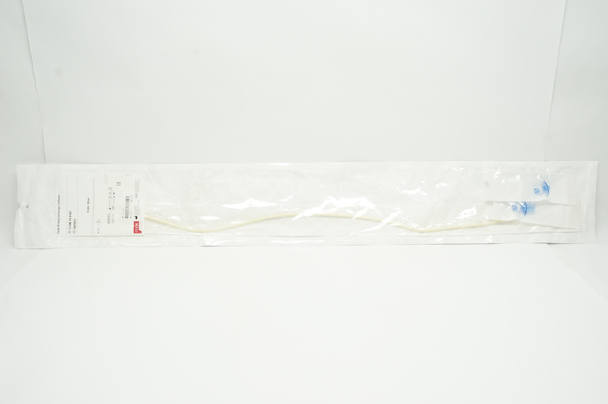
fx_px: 557
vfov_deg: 39.9
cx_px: 304
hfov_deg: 57.3
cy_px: 202
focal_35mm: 33
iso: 400
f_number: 11
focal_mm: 22
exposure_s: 1/15
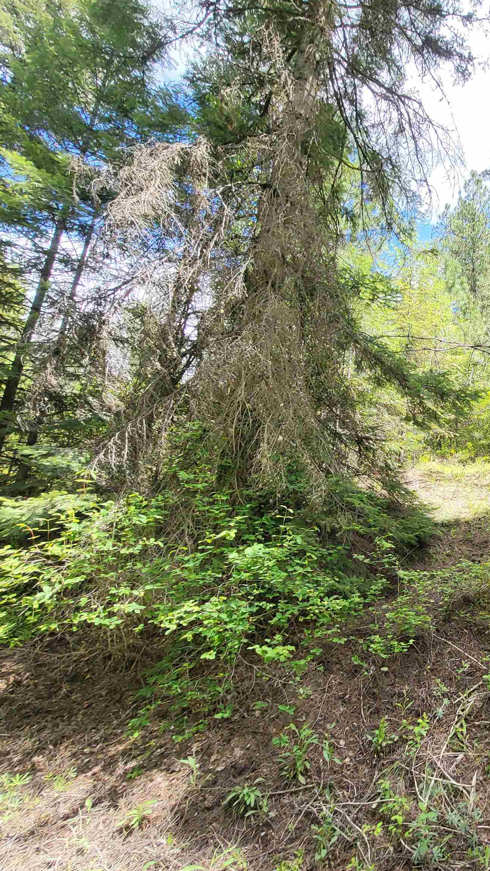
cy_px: 434
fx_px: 439
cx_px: 480
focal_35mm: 19
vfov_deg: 89.6
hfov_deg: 48.9
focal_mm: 1.74
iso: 32
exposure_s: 1/258
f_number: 2.2
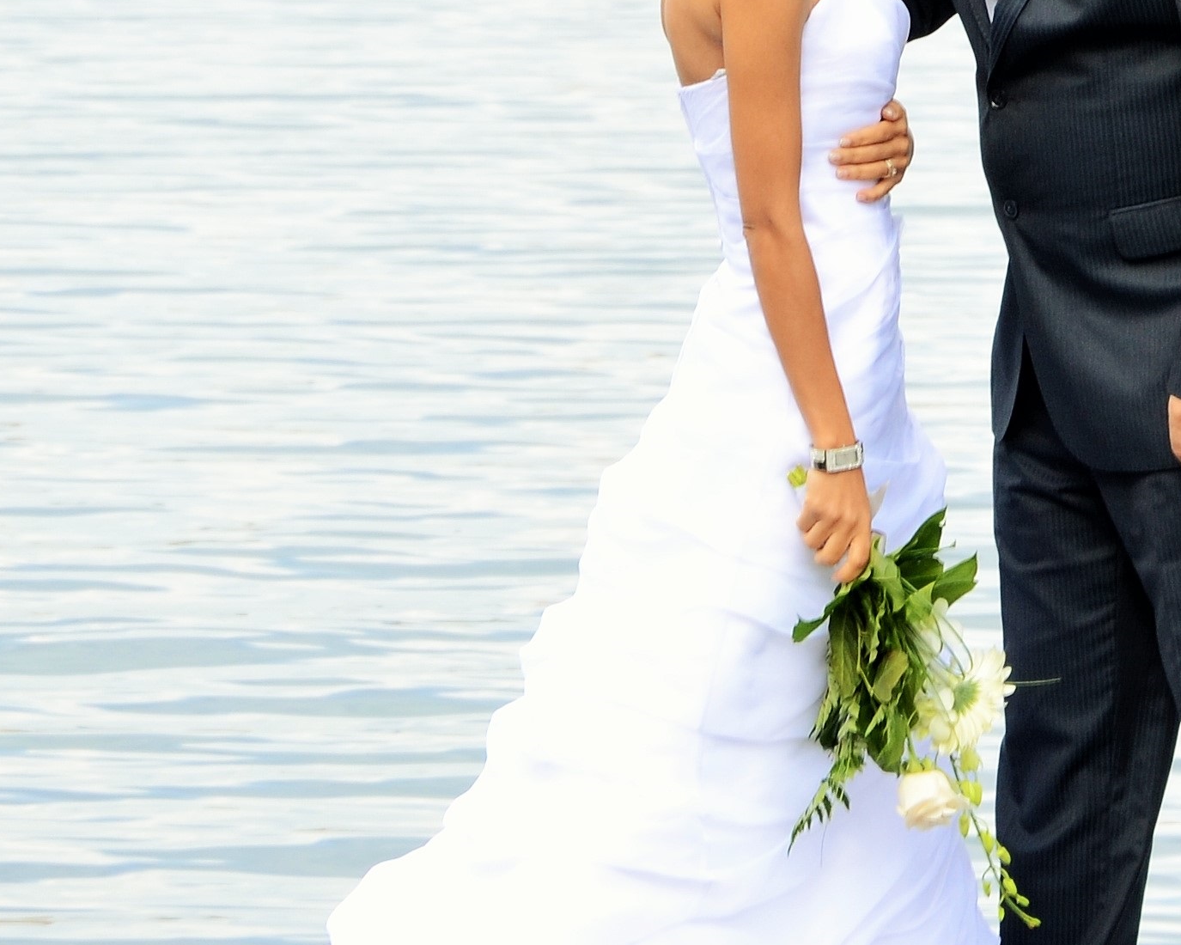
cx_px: 776
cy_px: 22
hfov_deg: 5.1
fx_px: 13201
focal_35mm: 378
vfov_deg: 4.1
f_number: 6.3
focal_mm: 75
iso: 200
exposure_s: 1/160
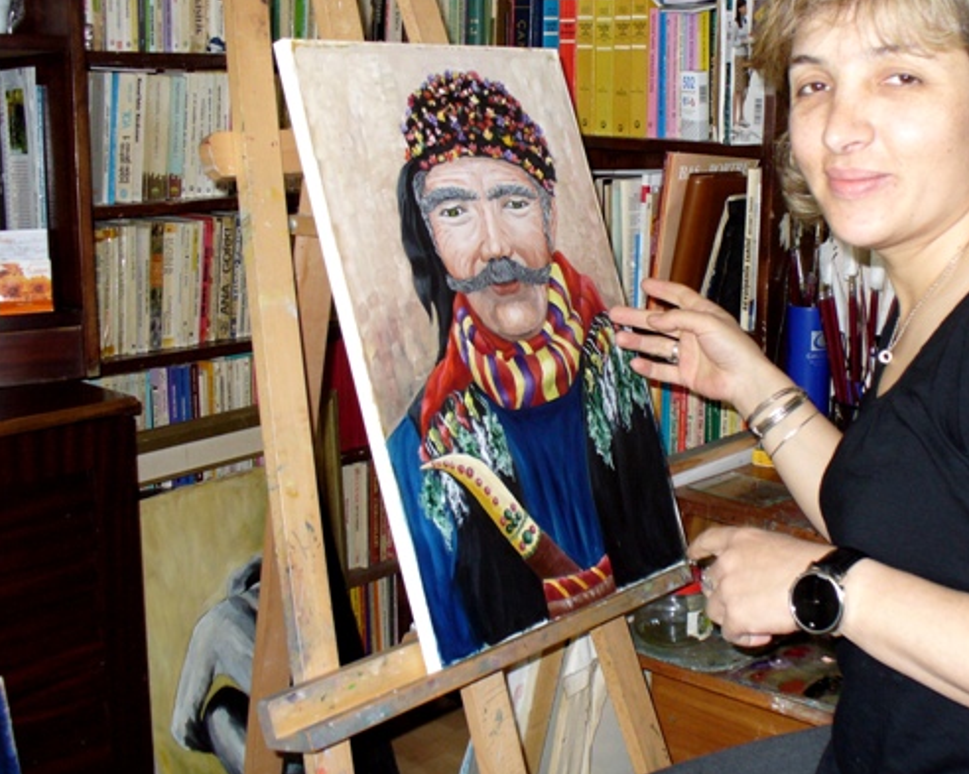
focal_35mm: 47
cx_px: 595
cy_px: 311
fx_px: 1347
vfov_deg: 32.0
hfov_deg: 39.3
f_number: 2.8
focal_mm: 6.1
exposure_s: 1/30
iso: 125
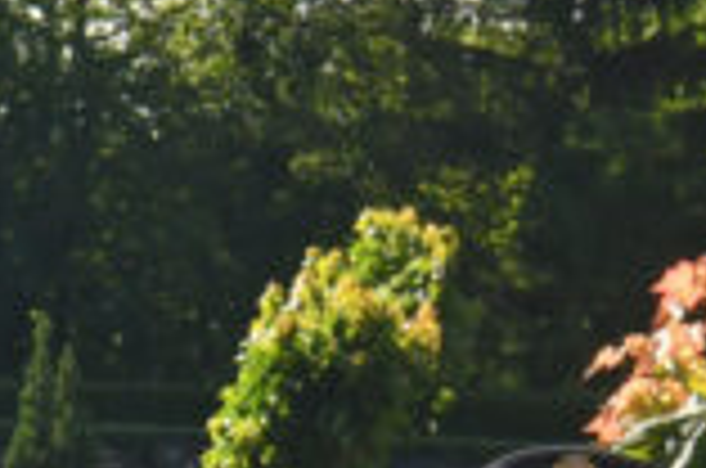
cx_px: -778
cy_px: 1001
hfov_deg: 6.1
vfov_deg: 4.1
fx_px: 6400
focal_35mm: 327
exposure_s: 1/250
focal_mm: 50
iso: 320
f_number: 13
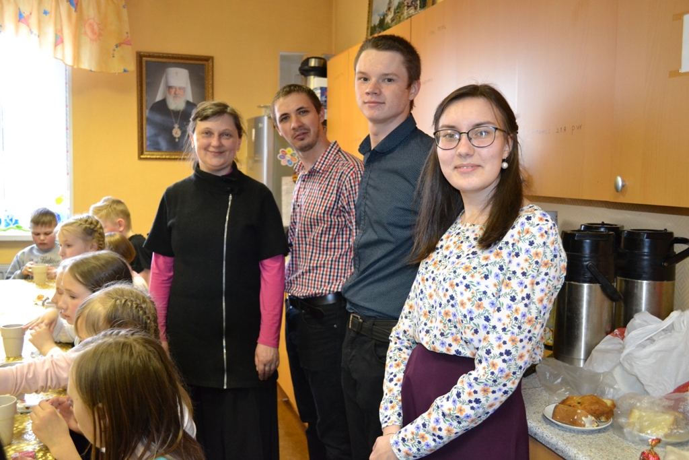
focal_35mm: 33
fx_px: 632
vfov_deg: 40.0
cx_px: 344
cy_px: 230
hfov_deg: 57.2
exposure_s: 1/60
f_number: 3.8
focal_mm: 22
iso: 2200
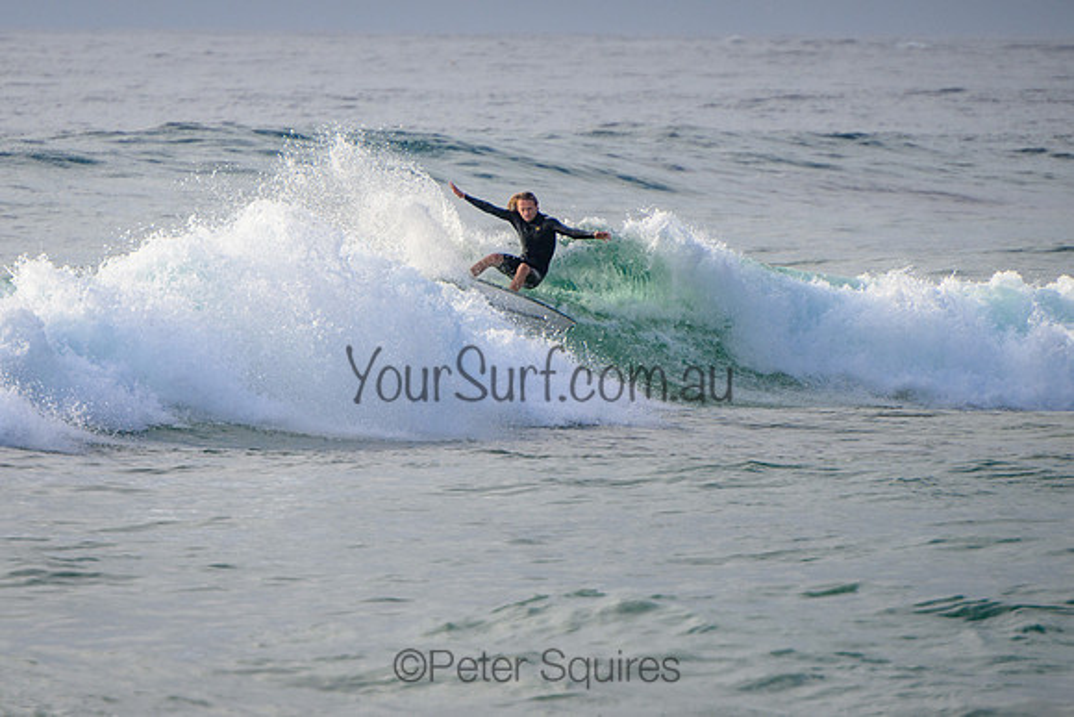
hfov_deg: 3.7
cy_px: 338
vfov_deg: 2.5
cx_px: 354
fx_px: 16417
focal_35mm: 550
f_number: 5.6
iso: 360
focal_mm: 400
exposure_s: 1/2000
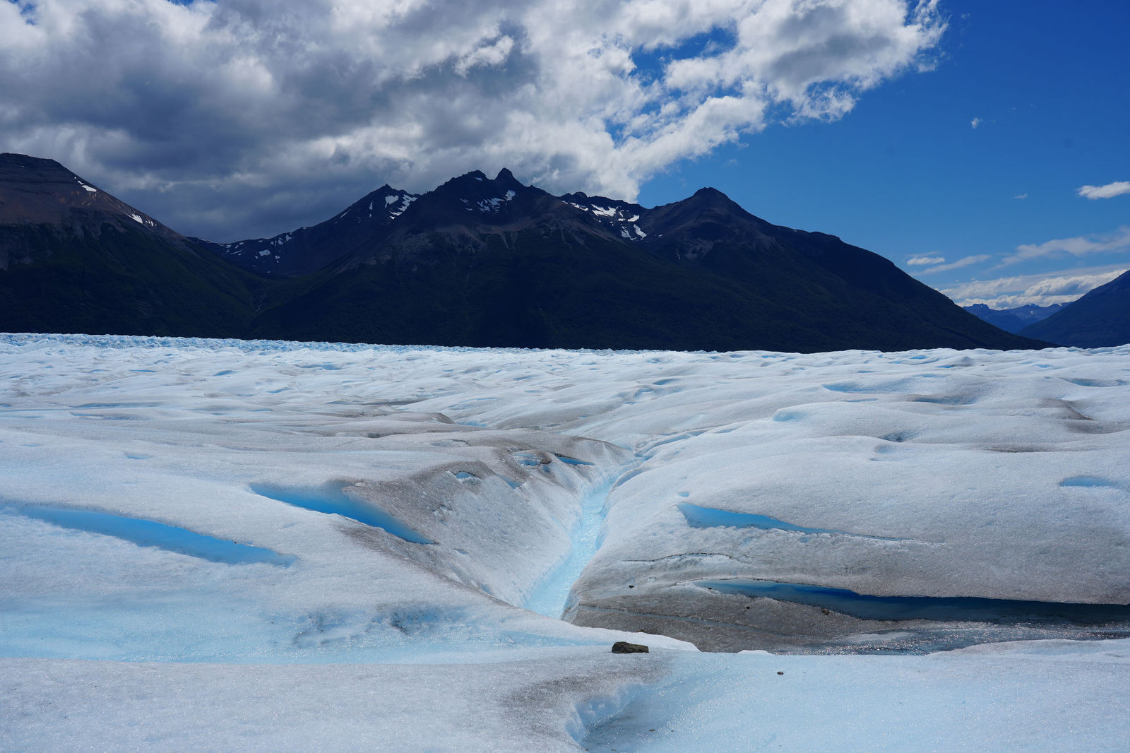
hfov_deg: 58.7
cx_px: 565
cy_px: 376
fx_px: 1004
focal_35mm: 32
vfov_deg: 41.1
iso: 100
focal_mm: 32
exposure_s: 1/640
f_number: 10
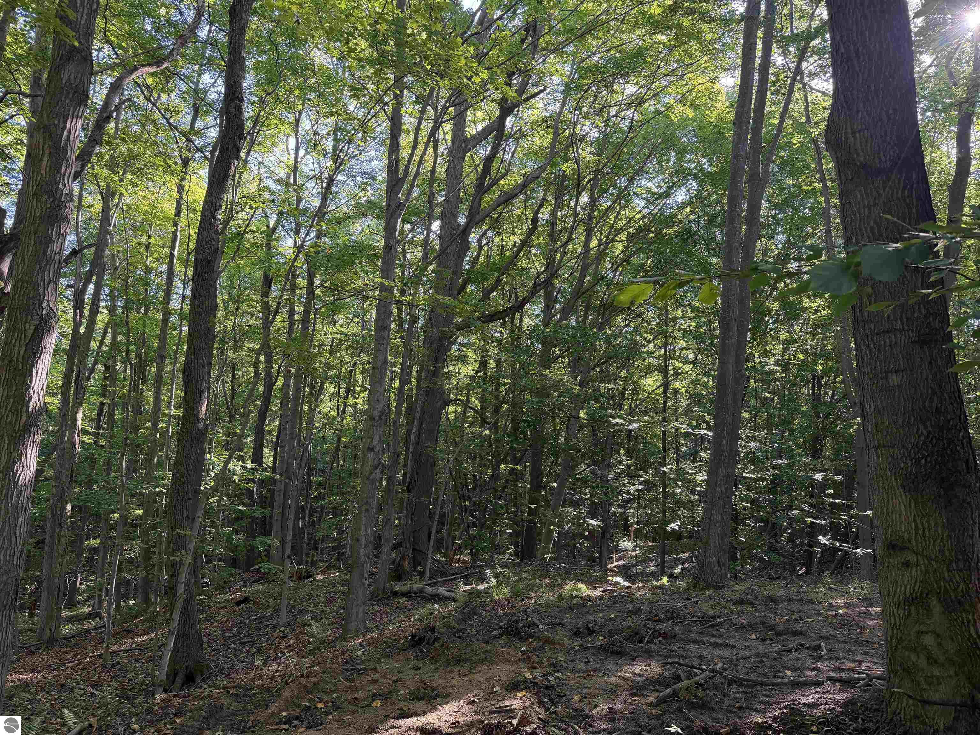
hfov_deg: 71.6
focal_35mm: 24
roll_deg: -1.0
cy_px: 368
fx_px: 679
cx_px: 490
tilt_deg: +8.4
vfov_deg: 56.8
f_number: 1.78
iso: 160
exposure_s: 1/121
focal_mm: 6.76
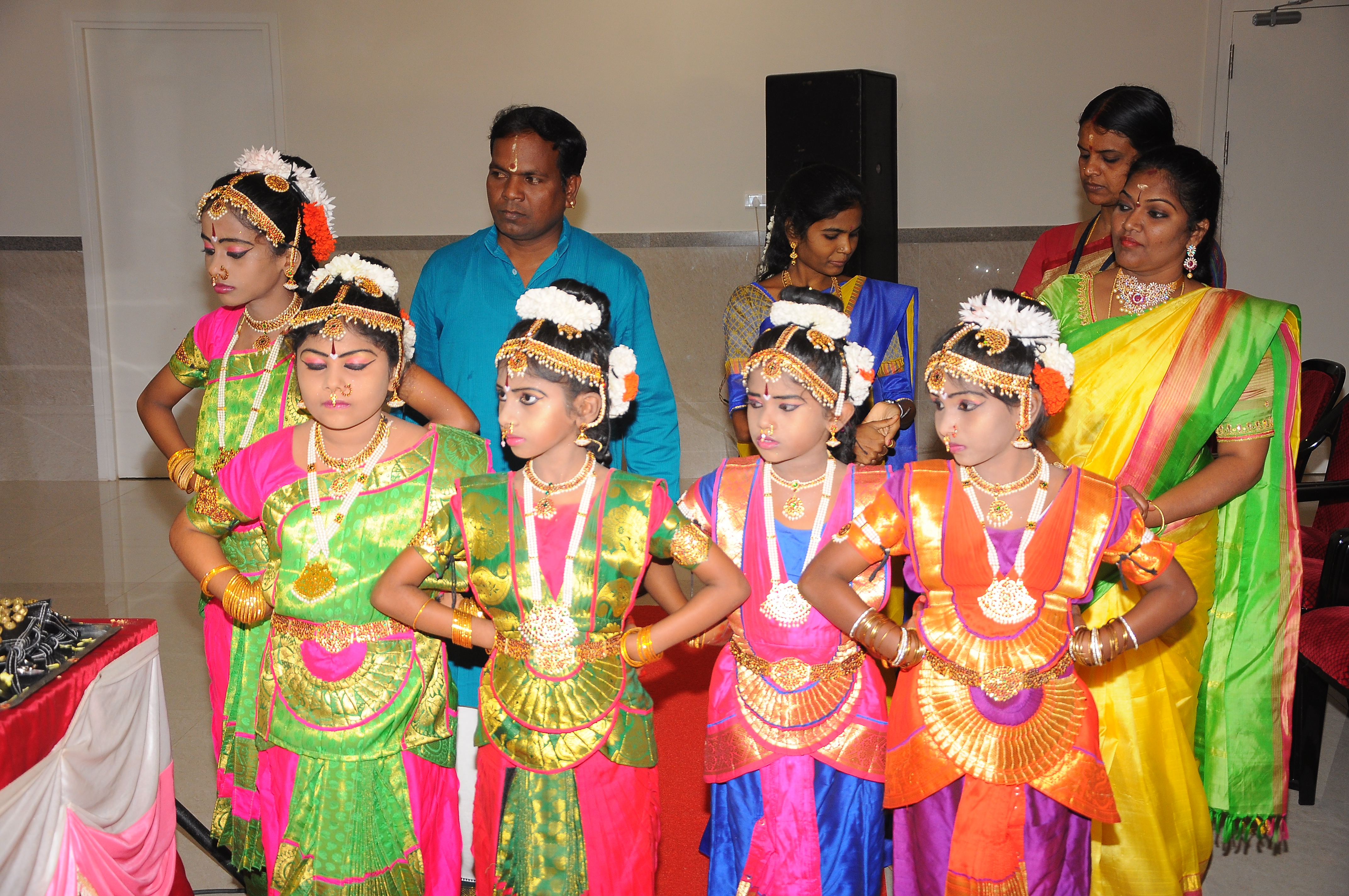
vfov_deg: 31.8
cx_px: 674
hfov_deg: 46.4
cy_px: 448
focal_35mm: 42
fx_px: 1572
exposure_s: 1/125
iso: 400
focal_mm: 28
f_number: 4.5
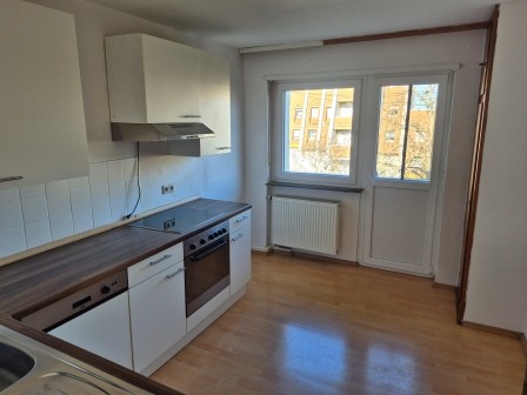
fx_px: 350
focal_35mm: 23
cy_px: 198
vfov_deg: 58.9
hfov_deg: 73.9
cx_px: 264
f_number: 1.8
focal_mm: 5.4
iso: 50
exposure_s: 1/180
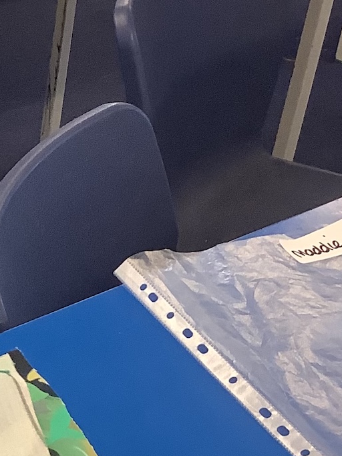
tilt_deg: -39.1
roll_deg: +0.8
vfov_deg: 18.8
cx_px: -202
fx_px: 1357
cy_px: 393
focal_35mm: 103
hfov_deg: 13.4
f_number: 2.4
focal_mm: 3.3
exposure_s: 1/50
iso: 200
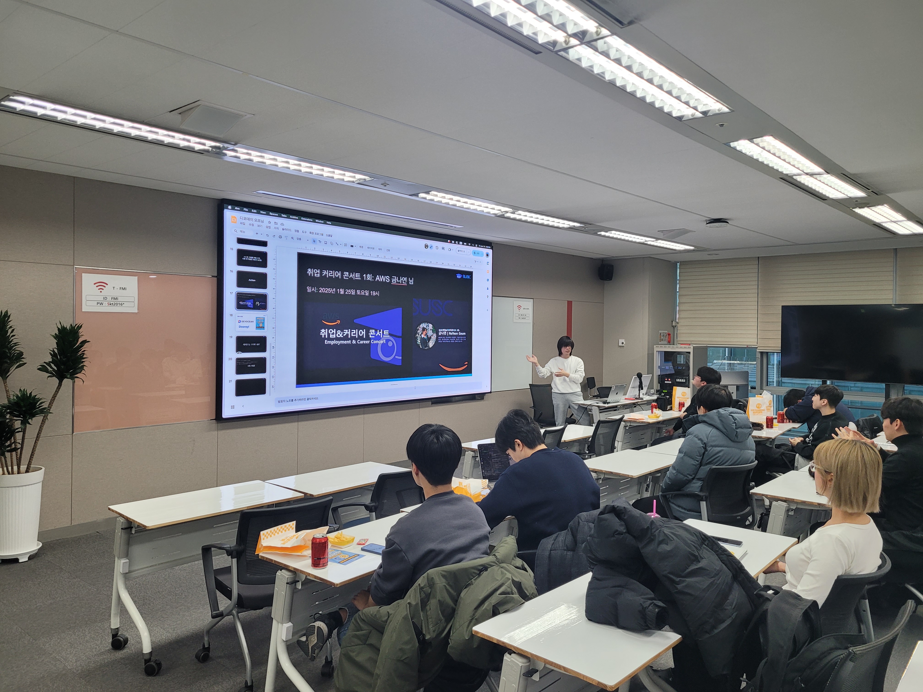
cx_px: 462
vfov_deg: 53.1
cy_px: 346
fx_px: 693
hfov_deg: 67.3
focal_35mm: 26
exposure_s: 1/120
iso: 125
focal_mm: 5.4
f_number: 1.8
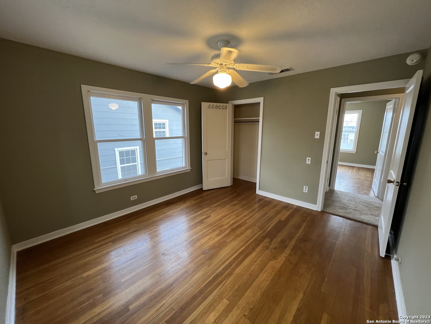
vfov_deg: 89.9
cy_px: 162
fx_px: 162
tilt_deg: -11.5
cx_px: 216
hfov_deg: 106.2
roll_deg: -0.3
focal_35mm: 13
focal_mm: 1.57
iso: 200
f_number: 1.8
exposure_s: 1/120
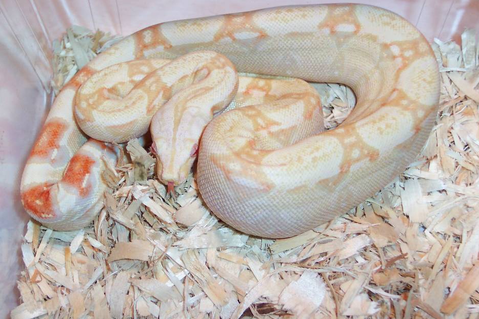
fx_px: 785
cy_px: 175
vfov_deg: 23.0
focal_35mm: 59
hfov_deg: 33.9
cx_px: 235
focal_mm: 10.7
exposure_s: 1/45
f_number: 3.4
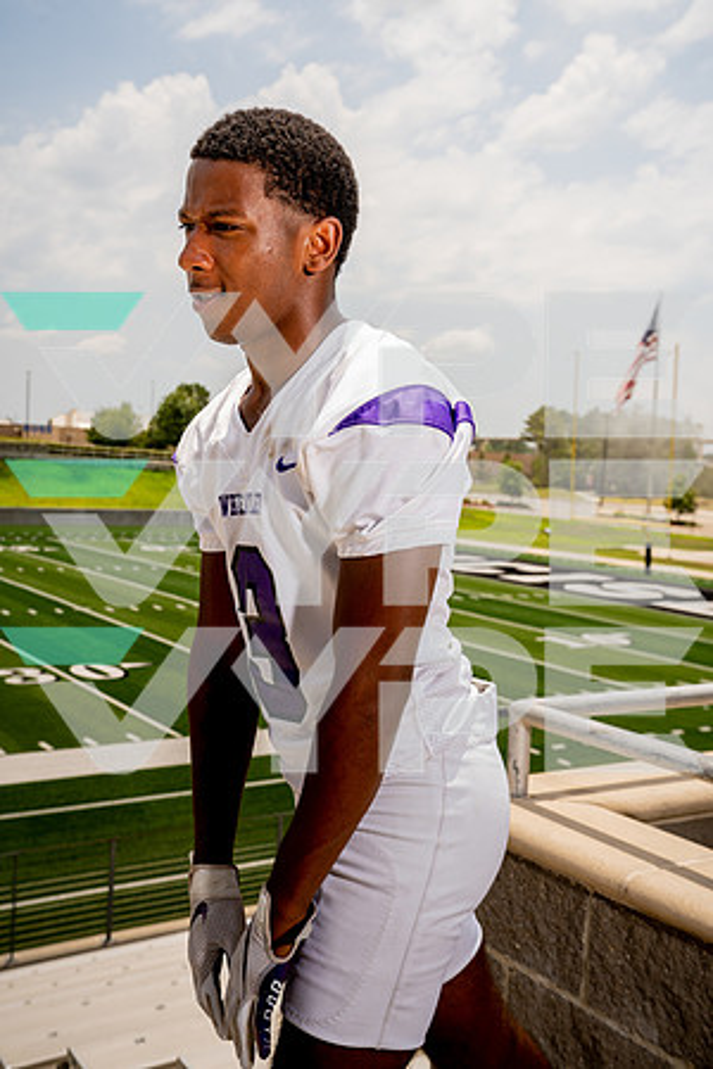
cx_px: 356
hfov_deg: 32.6
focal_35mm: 41
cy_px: 534
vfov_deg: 47.4
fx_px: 1218
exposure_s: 1/250
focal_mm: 41
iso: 100
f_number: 7.1
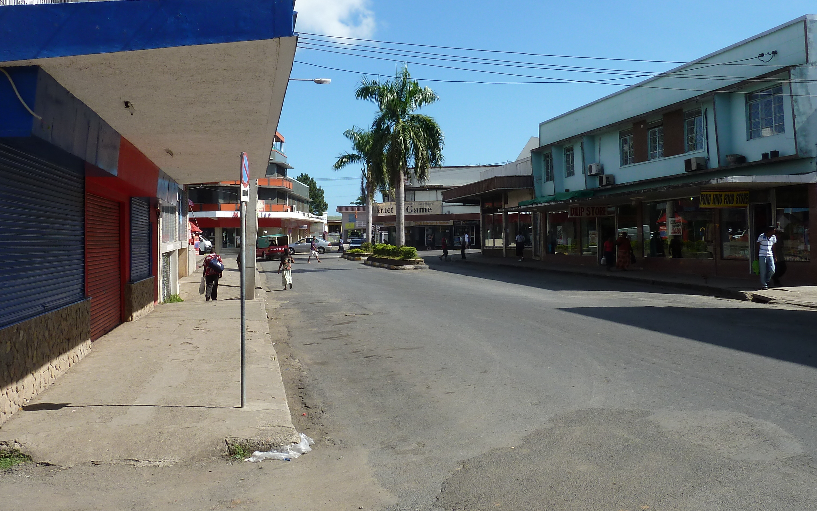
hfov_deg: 55.1
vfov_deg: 36.2
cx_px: 350
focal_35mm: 35
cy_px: 221
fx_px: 779
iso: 80
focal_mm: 4.1
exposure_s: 1/400
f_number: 4.5
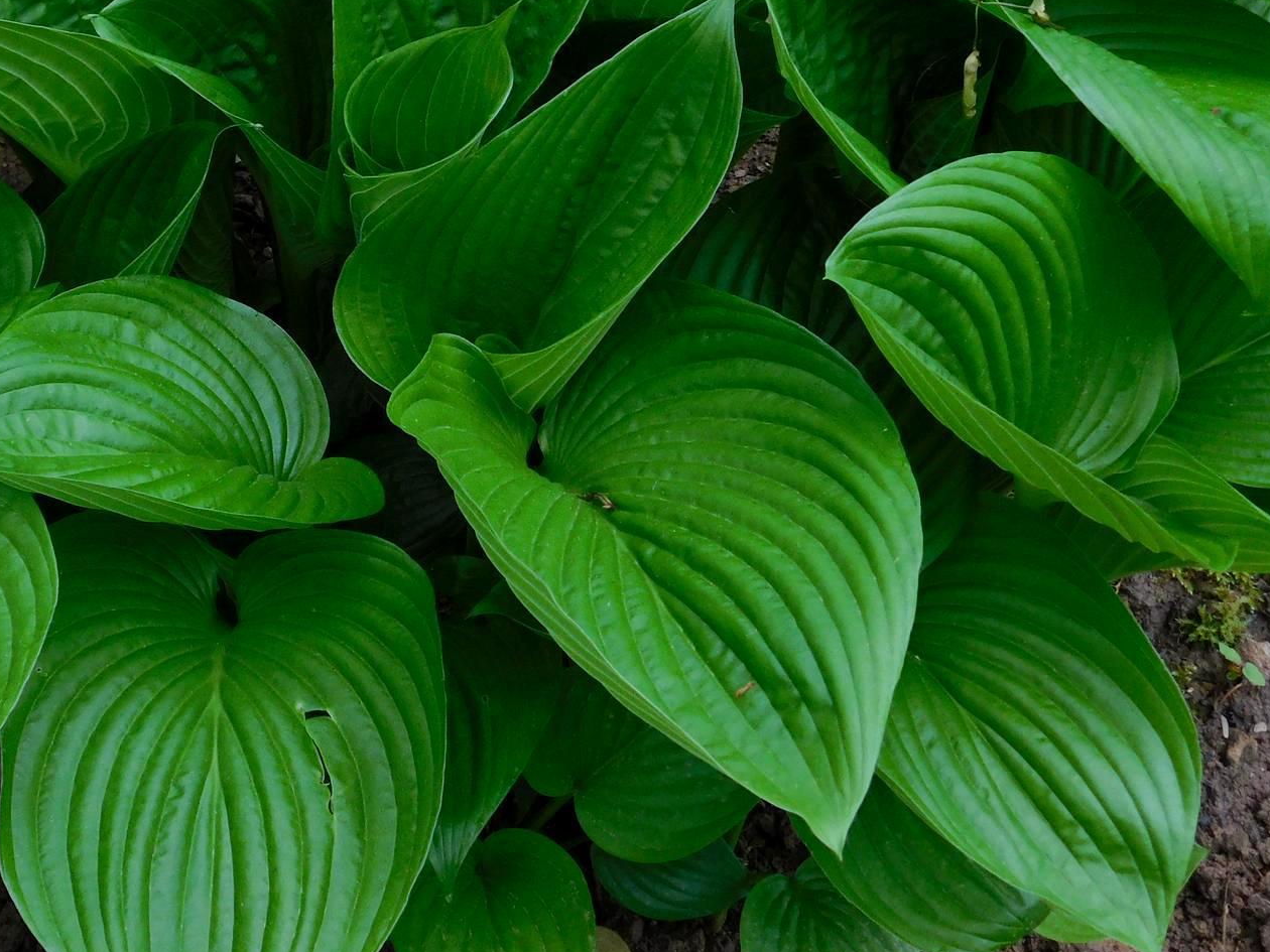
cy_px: 216
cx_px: 313
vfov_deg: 22.3
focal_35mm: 65
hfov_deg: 29.3
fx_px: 2385
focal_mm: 7.1
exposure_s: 1/30
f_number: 3.6
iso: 160
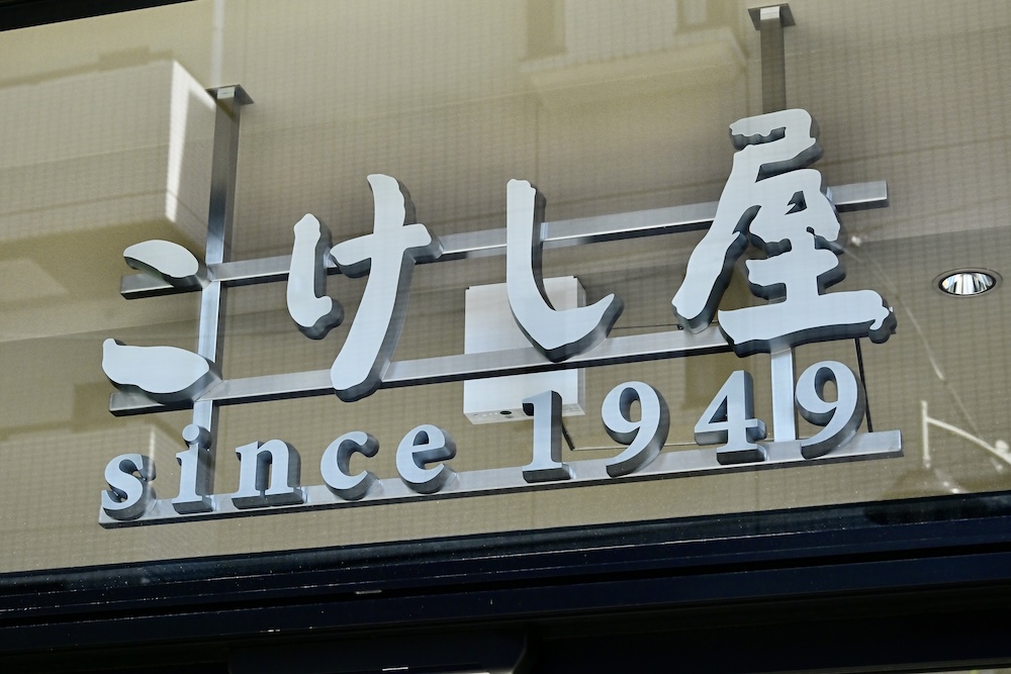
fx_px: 1882
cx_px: 506
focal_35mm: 67
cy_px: 337
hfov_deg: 30.1
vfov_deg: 20.3
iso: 640
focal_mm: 67
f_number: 10
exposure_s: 1/800
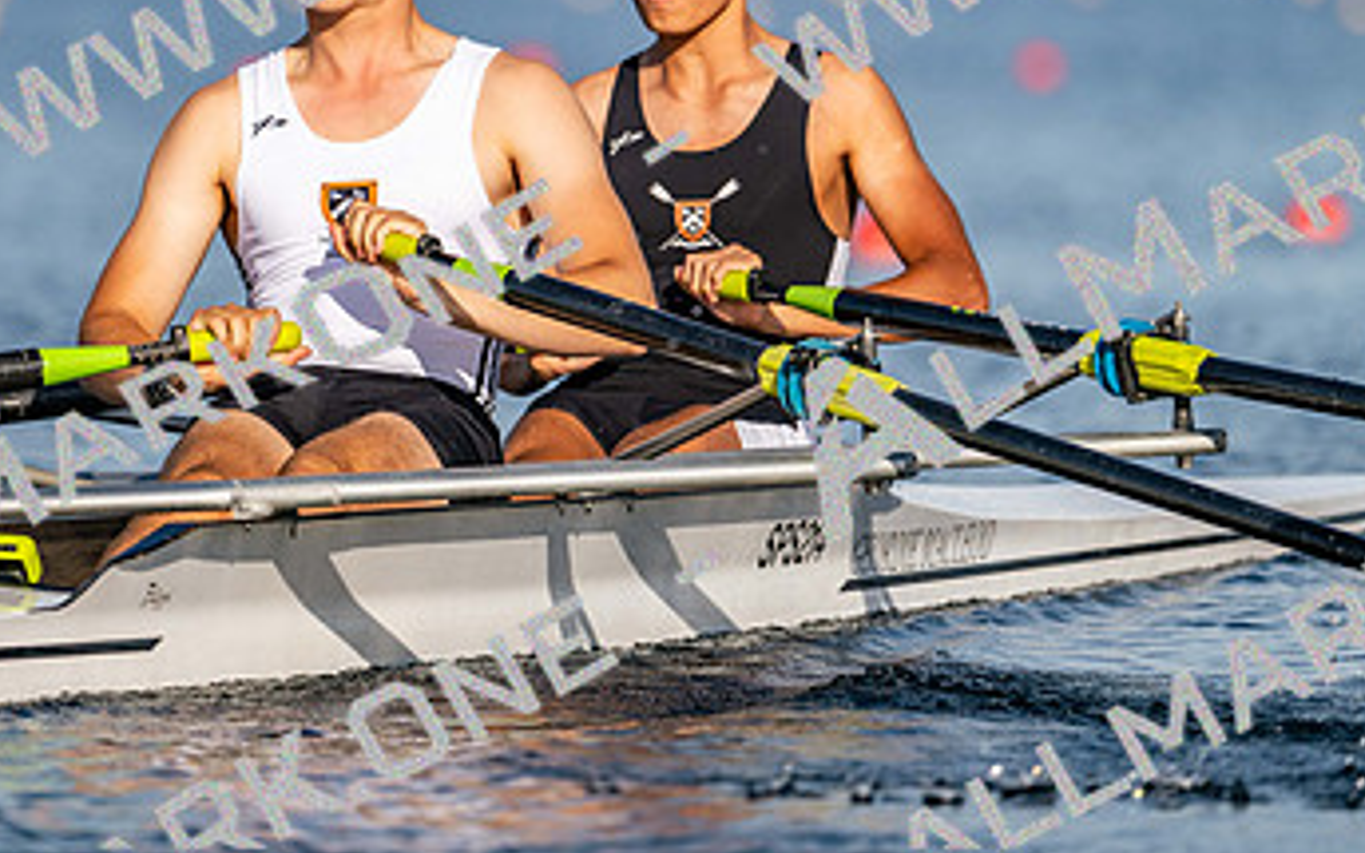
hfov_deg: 3.1
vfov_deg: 1.9
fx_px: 25594
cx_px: 464
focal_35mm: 688
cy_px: 169
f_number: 4.5
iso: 220
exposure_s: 1/2500
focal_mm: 400
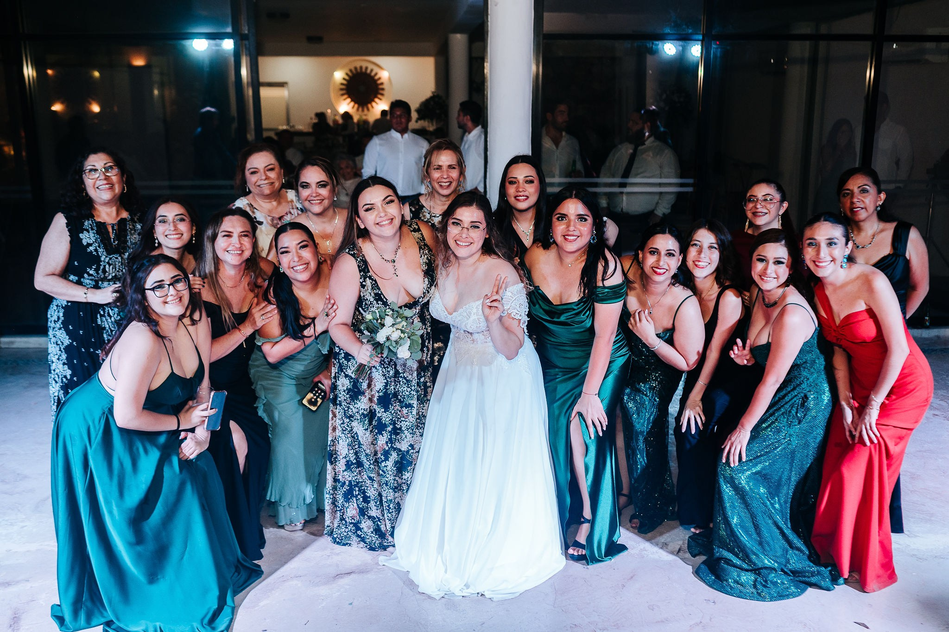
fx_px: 922
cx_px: 474
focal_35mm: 35
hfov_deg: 54.4
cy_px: 316
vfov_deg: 37.8
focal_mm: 35
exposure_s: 1/200
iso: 1000
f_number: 2.8
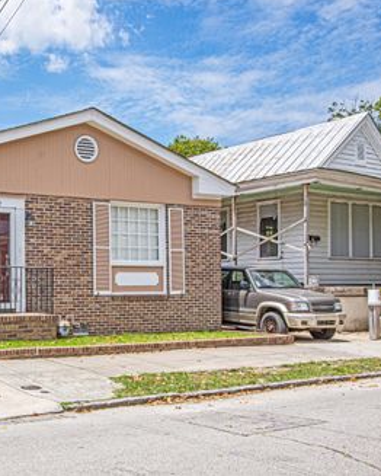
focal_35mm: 43
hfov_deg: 32.7
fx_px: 606
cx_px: 22
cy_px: 237
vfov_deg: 42.9
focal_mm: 20
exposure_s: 1/500
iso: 320
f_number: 10
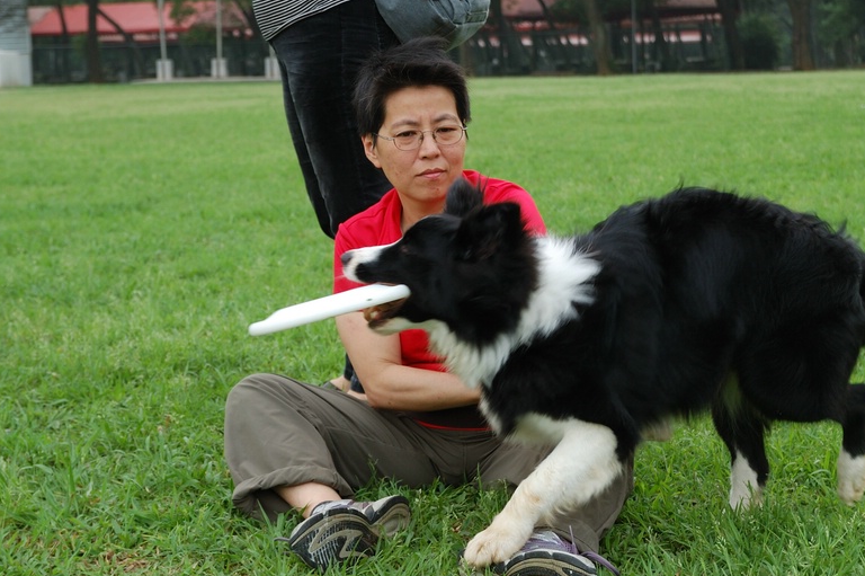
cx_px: 449
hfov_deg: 25.4
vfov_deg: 17.0
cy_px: 271
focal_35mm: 80
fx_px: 1921
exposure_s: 1/250
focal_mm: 40
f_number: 5
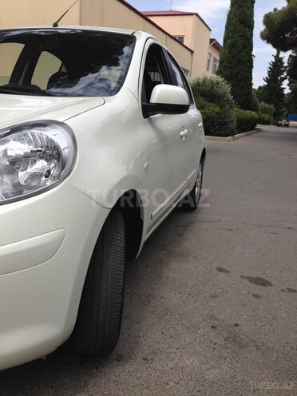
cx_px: 148
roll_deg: -4.9
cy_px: 198
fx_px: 378
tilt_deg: -10.1
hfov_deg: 42.9
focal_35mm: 33
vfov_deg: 55.4
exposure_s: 1/1695
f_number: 2.4
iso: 50
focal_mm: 4.12
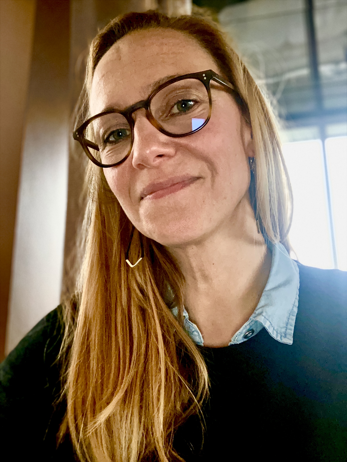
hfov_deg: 44.2
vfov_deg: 56.8
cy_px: 231
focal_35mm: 32
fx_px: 427
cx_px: 174
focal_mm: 2.87
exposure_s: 1/35
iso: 400
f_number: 2.2
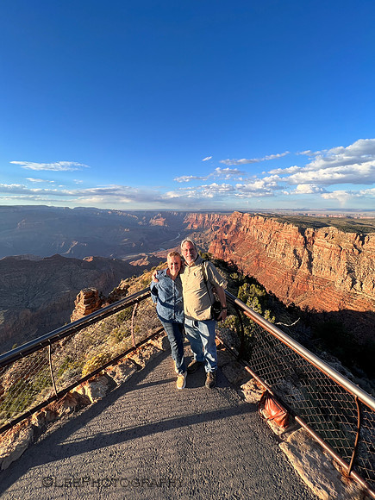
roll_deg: +0.5
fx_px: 188
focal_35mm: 13
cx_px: 188
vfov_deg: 106.2
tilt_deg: -11.4
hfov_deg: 89.9
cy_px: 250
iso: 32
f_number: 1.8
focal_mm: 1.57
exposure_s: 1/779
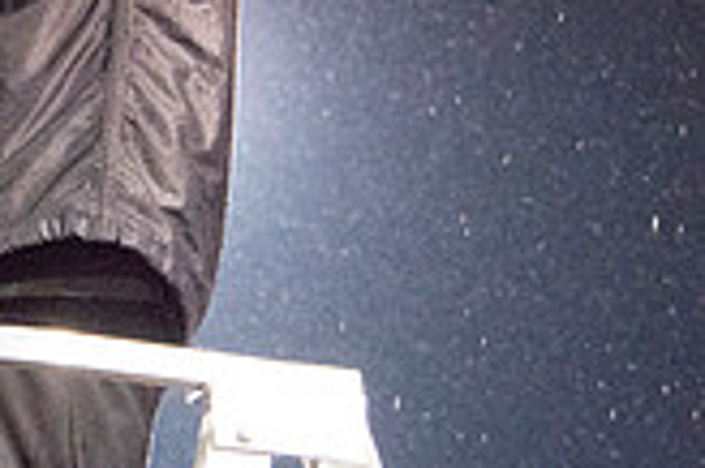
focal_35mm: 184
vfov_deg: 7.3
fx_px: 3600
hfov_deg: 10.9
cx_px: -232
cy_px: -286
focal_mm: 52
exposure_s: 1/320
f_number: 5.6
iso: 5000
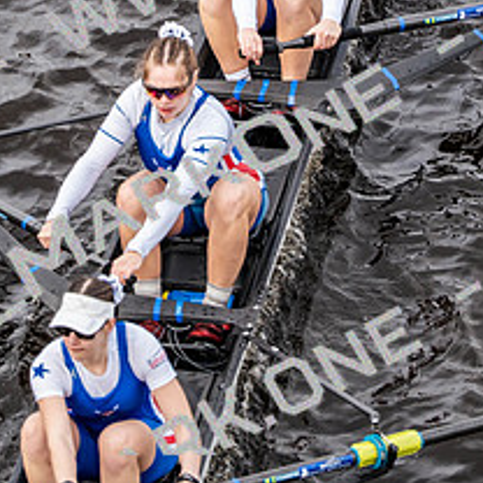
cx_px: 332
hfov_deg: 3.7
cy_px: 57
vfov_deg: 3.7
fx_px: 7467
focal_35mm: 473
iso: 500
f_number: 2.8
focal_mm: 200
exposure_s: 1/2000
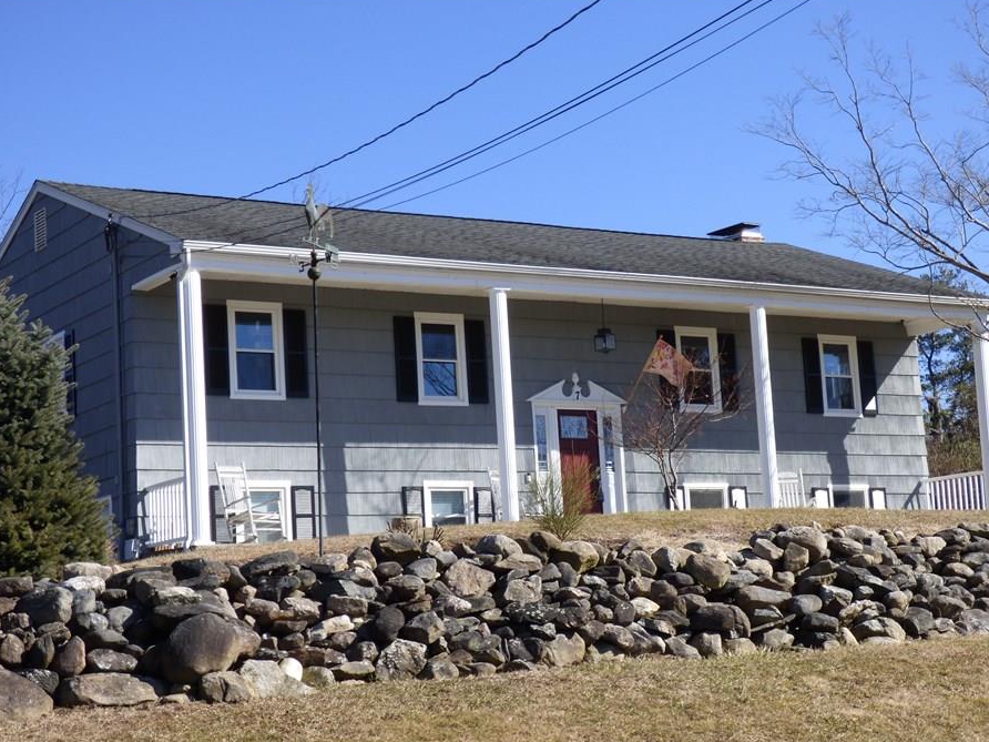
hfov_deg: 27.8
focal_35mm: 70
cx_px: 510
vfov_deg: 21.0
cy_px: 414
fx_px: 2000
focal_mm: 10.34
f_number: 4.1
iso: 100
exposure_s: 1/640
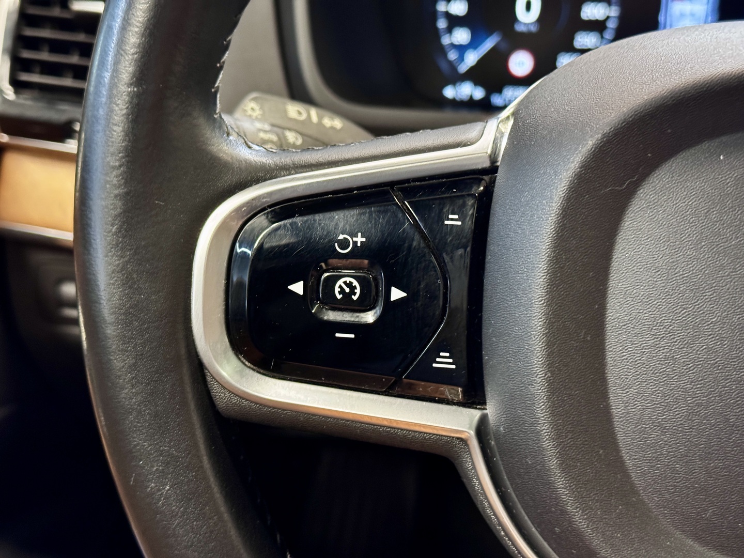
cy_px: 279
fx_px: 1032
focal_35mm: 48
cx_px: 372
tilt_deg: -31.0
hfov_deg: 39.7
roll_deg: +0.8
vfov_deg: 30.3
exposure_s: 1/25
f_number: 1.78
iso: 400
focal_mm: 6.76
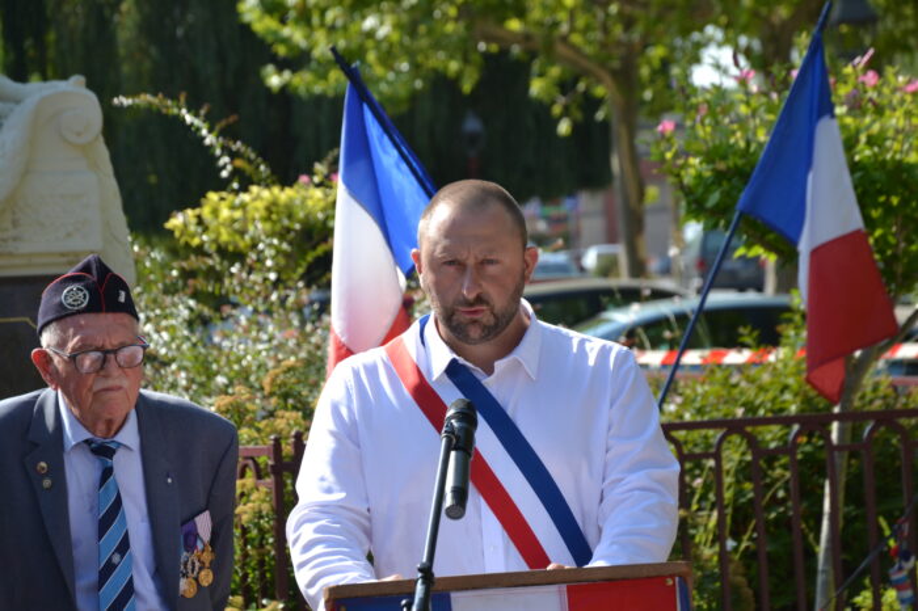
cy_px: 306
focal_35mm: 158
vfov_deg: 8.7
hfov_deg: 13.0
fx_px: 4014
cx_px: 459
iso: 280
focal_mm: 105
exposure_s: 1/500
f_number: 5.6
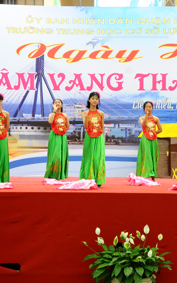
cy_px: 143
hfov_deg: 16.4
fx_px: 610
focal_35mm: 79
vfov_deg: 26.1
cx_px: 135
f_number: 7.1
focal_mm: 34
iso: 400
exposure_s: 1/80
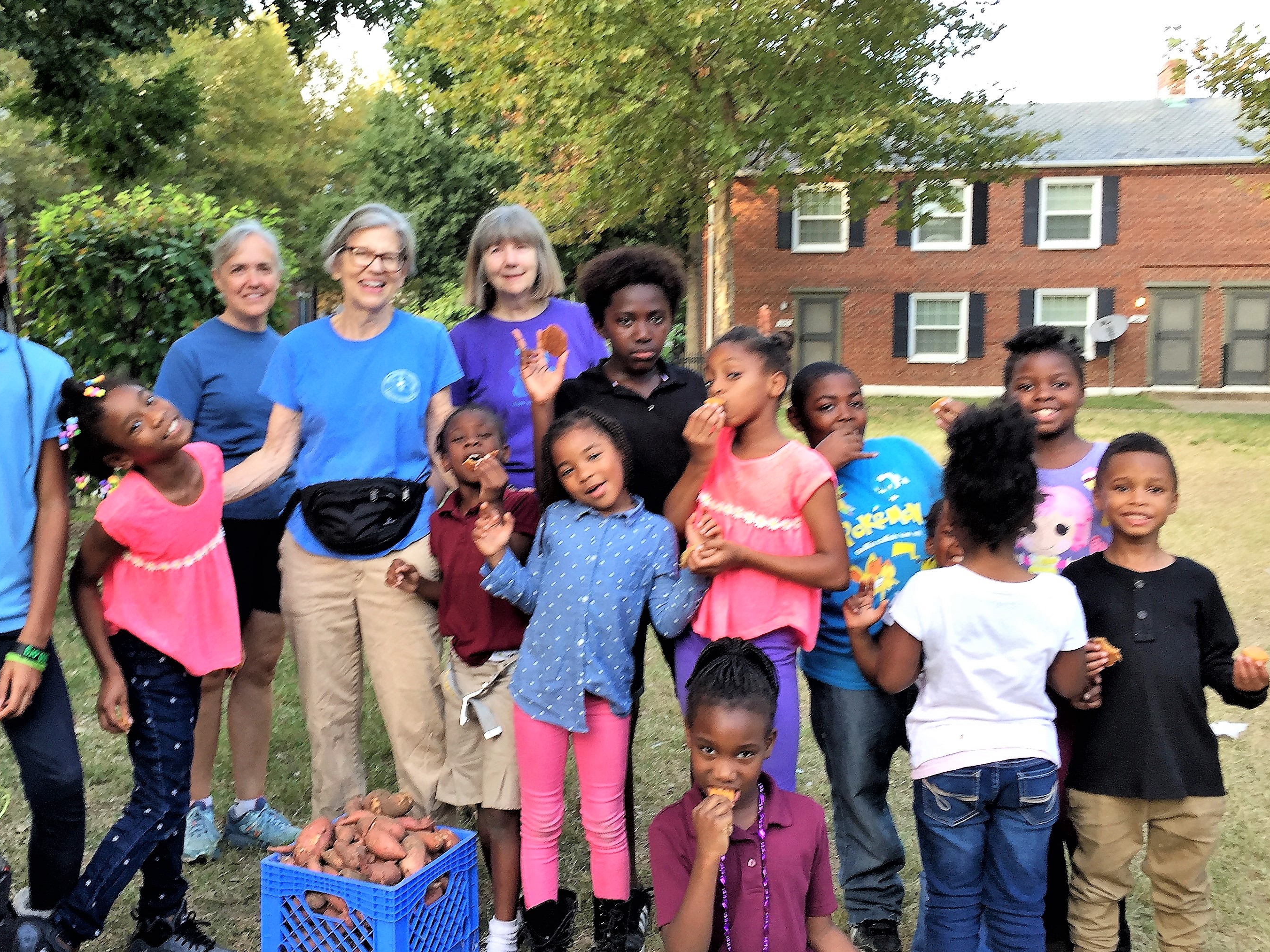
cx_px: 520
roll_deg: -0.3
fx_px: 1284
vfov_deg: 40.6
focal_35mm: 35
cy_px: 415
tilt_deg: -2.9
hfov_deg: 52.3
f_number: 2.2
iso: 32
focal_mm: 4.15
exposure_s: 1/60
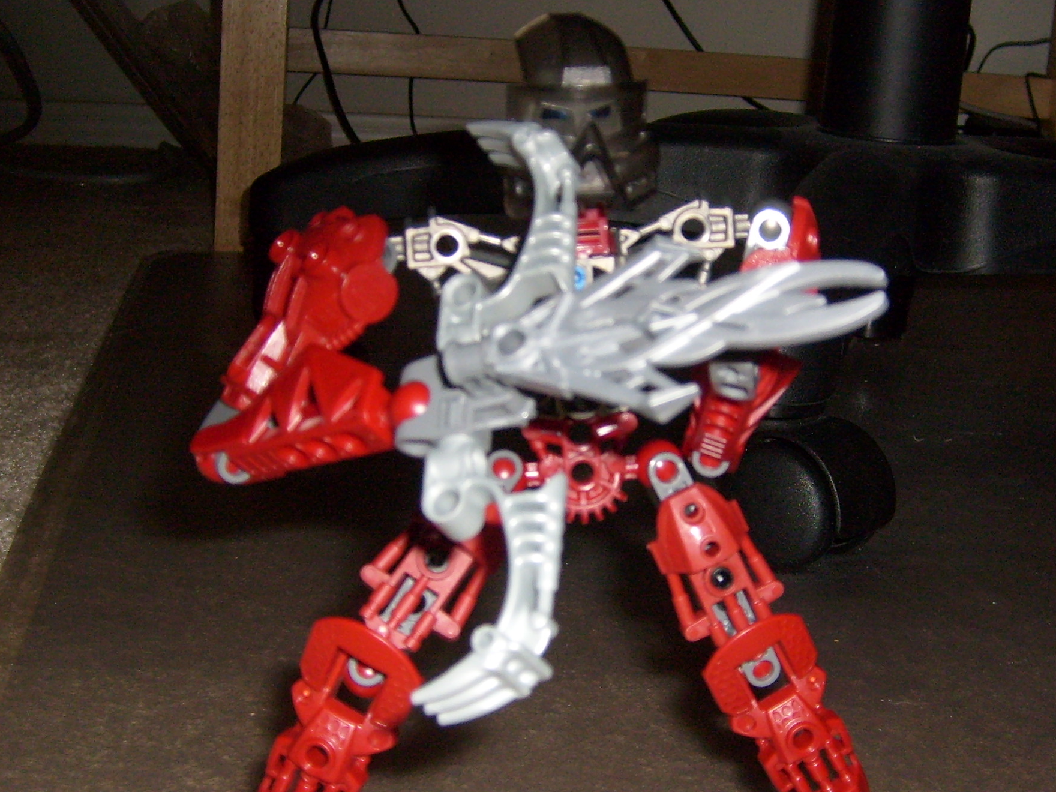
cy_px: 484
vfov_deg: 26.0
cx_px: 578
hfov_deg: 34.3
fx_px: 1708
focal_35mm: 56
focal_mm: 5.8
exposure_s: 1/45
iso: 100
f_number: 2.8
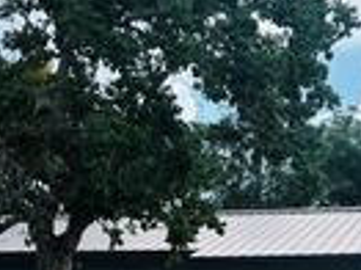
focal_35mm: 99
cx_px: 226
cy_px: 357
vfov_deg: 14.3
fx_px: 1031
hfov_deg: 19.8
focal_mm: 5.96
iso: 50
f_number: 1.6
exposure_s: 1/1220
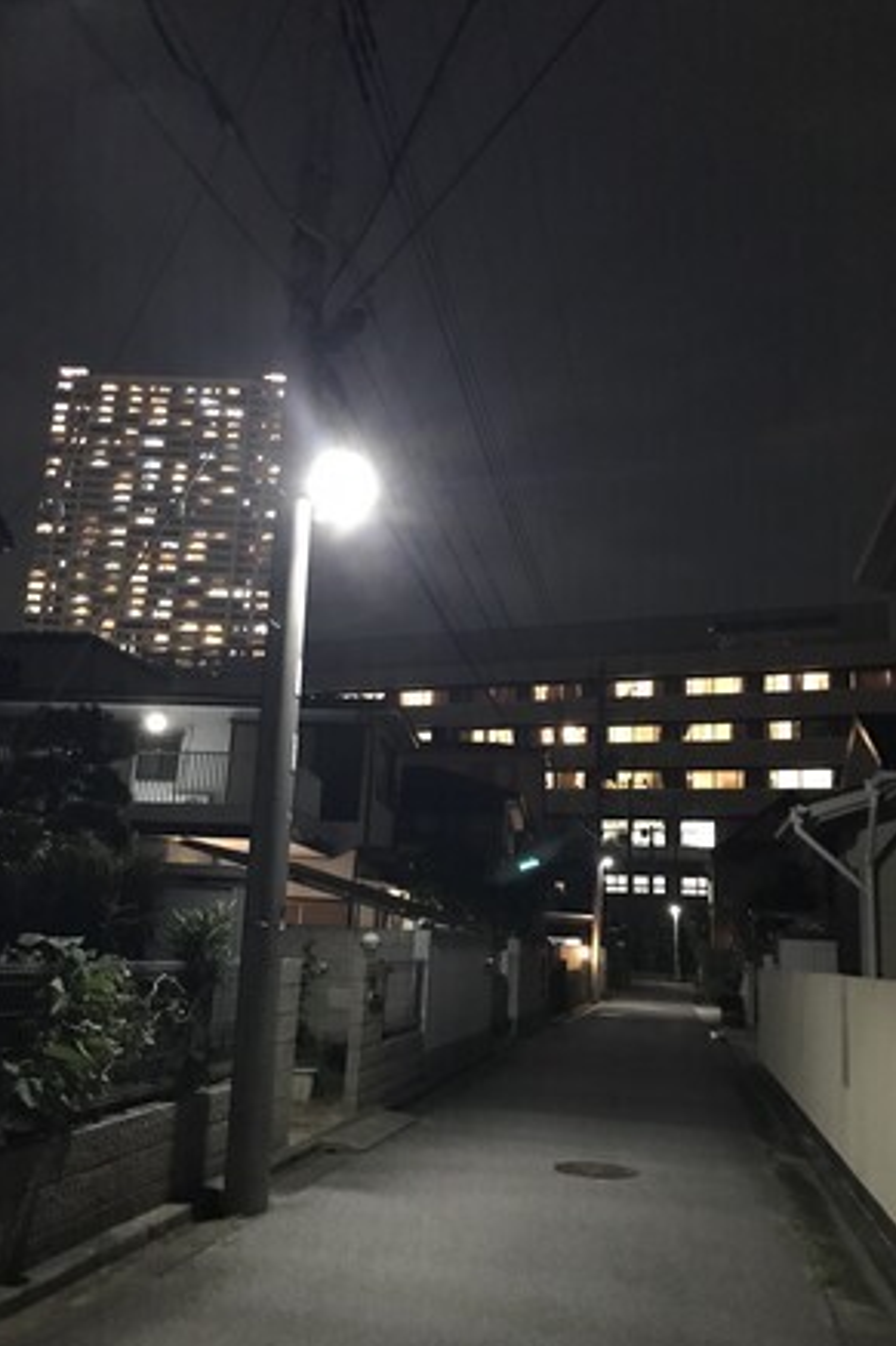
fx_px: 1121
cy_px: 681
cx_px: 437
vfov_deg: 61.9
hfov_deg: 43.6
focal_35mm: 30
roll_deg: -3.5
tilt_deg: +13.7
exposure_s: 1/4
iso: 160
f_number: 1.8
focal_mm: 3.99
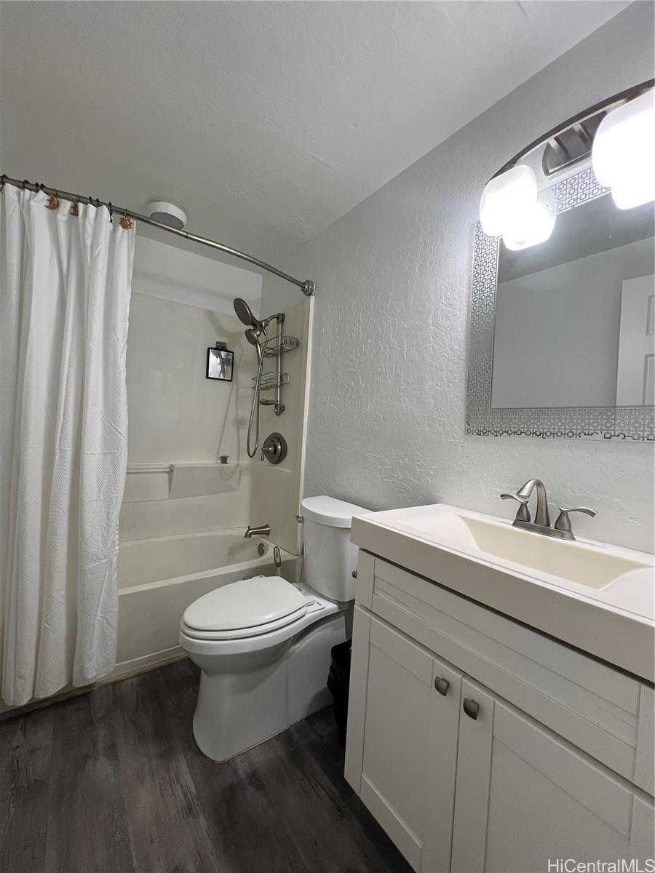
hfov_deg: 89.9
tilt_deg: -0.7
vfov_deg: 106.2
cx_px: 328
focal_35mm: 13
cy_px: 436
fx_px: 328
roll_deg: -2.9
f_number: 1.8
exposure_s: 1/99
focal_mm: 1.57
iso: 200
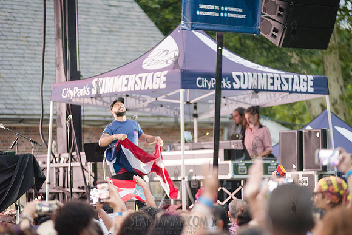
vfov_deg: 7.4
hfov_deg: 11.1
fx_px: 1809
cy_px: 118
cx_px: 176
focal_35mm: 185
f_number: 3.2
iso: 3200
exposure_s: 1/200
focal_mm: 185
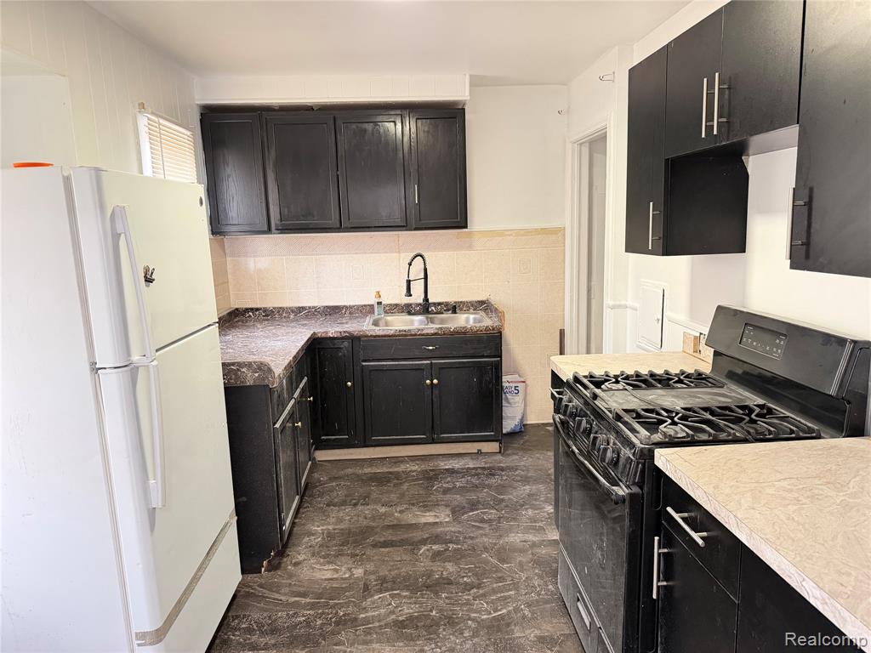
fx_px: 604
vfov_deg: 56.8
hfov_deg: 71.6
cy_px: 326
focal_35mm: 24
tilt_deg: -9.6
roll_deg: +1.8
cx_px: 436
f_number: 1.78
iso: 500
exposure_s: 1/60
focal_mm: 6.76
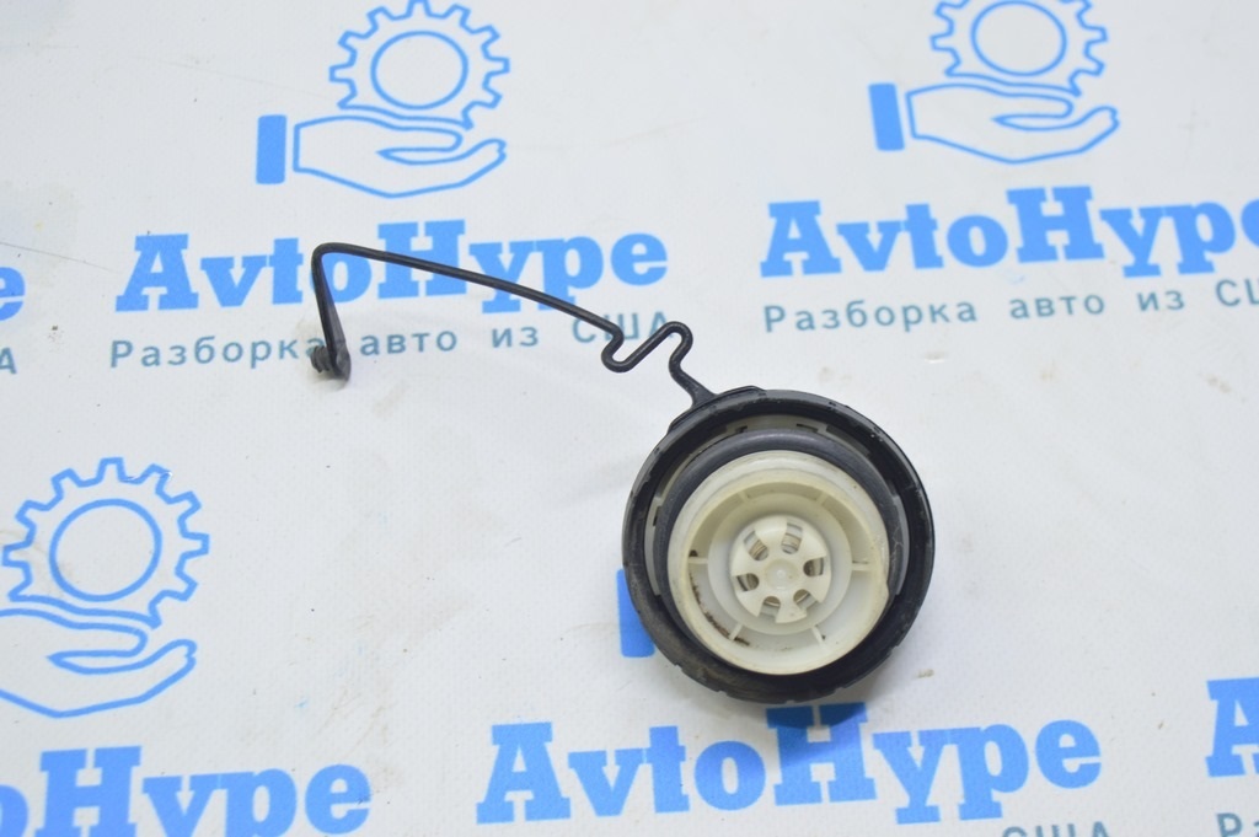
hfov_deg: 36.9
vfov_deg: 25.0
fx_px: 1887
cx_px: 630
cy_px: 418
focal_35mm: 54
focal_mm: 36
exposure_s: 1/20
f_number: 5.6
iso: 400
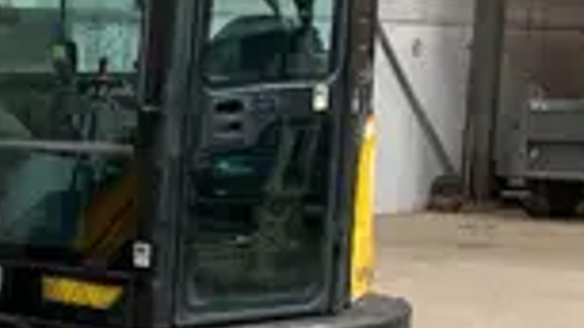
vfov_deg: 12.1
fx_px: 1533
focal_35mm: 99
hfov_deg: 19.3
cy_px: 343
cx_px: -244
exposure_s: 1/60
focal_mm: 3
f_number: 1.8
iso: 125
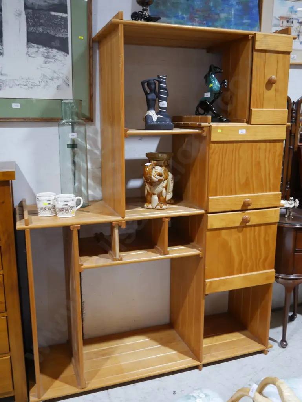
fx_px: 395
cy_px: 201
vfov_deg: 53.9
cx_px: 151
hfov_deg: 41.8
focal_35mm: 34
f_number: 4
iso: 500
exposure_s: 1/60
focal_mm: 17
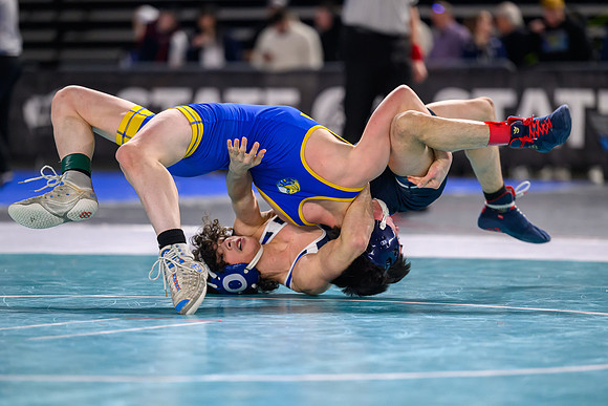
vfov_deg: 7.8
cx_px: 298
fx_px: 2994
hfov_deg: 11.6
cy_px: 234
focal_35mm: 177
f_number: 2.8
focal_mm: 150
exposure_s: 1/800
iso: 2500
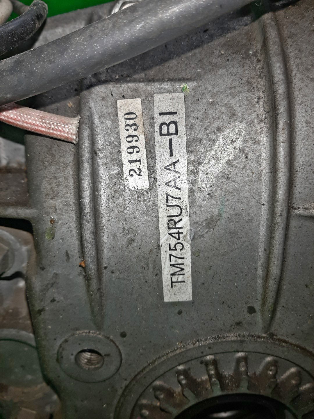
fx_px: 314
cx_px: 157
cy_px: 210
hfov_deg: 53.1
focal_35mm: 26
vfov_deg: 67.3
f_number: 1.7
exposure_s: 1/50
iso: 43
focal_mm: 3.93
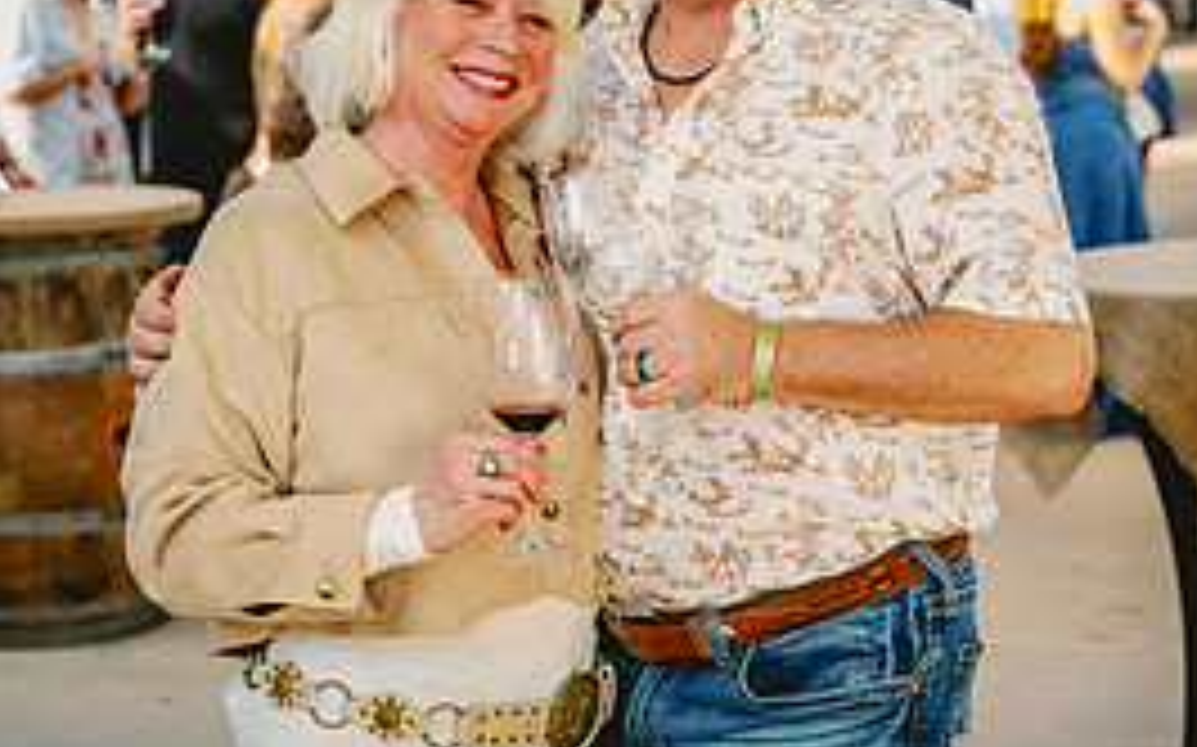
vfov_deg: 13.7
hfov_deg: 21.9
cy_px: 126
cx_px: 594
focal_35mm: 95
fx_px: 3098
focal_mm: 55
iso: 800
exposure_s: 1/1600
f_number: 3.5
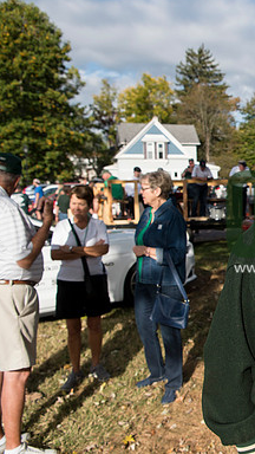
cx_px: 315
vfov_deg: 52.8
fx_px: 457
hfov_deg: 27.1
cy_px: 226
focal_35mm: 38
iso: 250
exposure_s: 1/1600
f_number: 4.5
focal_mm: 24
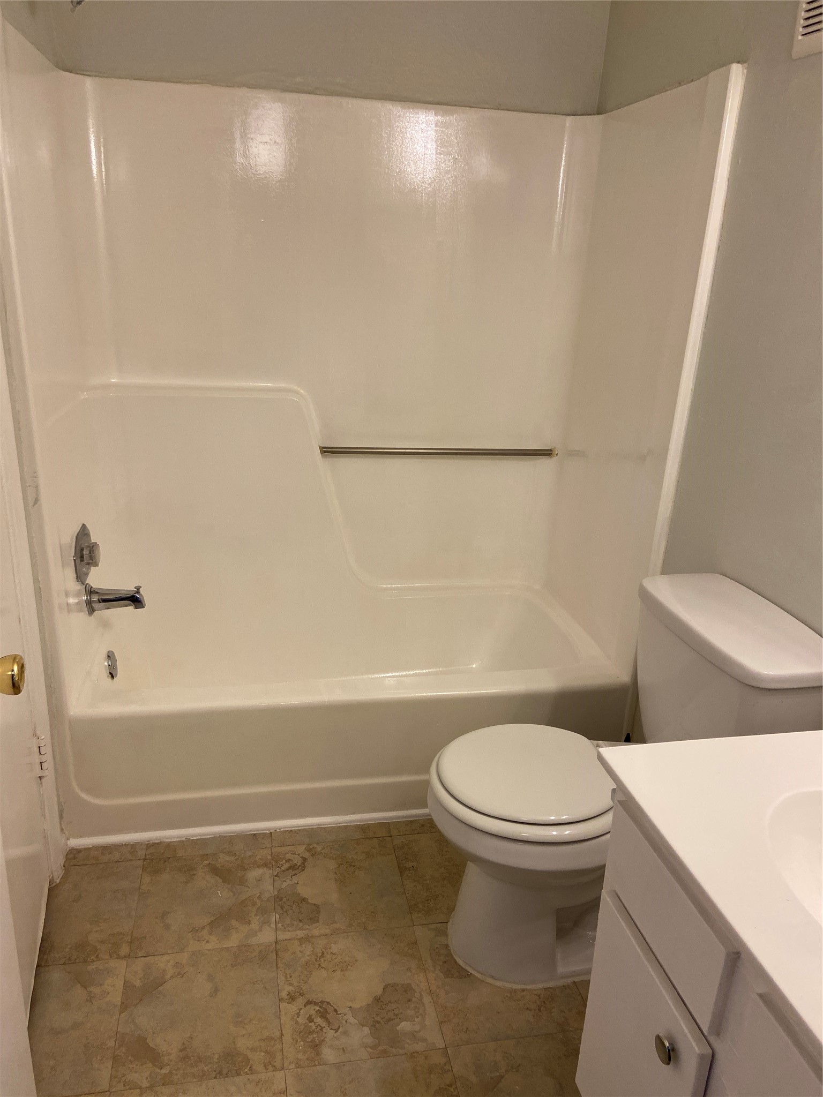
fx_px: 824
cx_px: 412
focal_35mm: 26
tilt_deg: -19.6
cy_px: 548
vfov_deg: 67.3
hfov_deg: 53.1
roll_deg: -2.4
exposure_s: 1/120
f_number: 1.8
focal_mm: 4.25
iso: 125
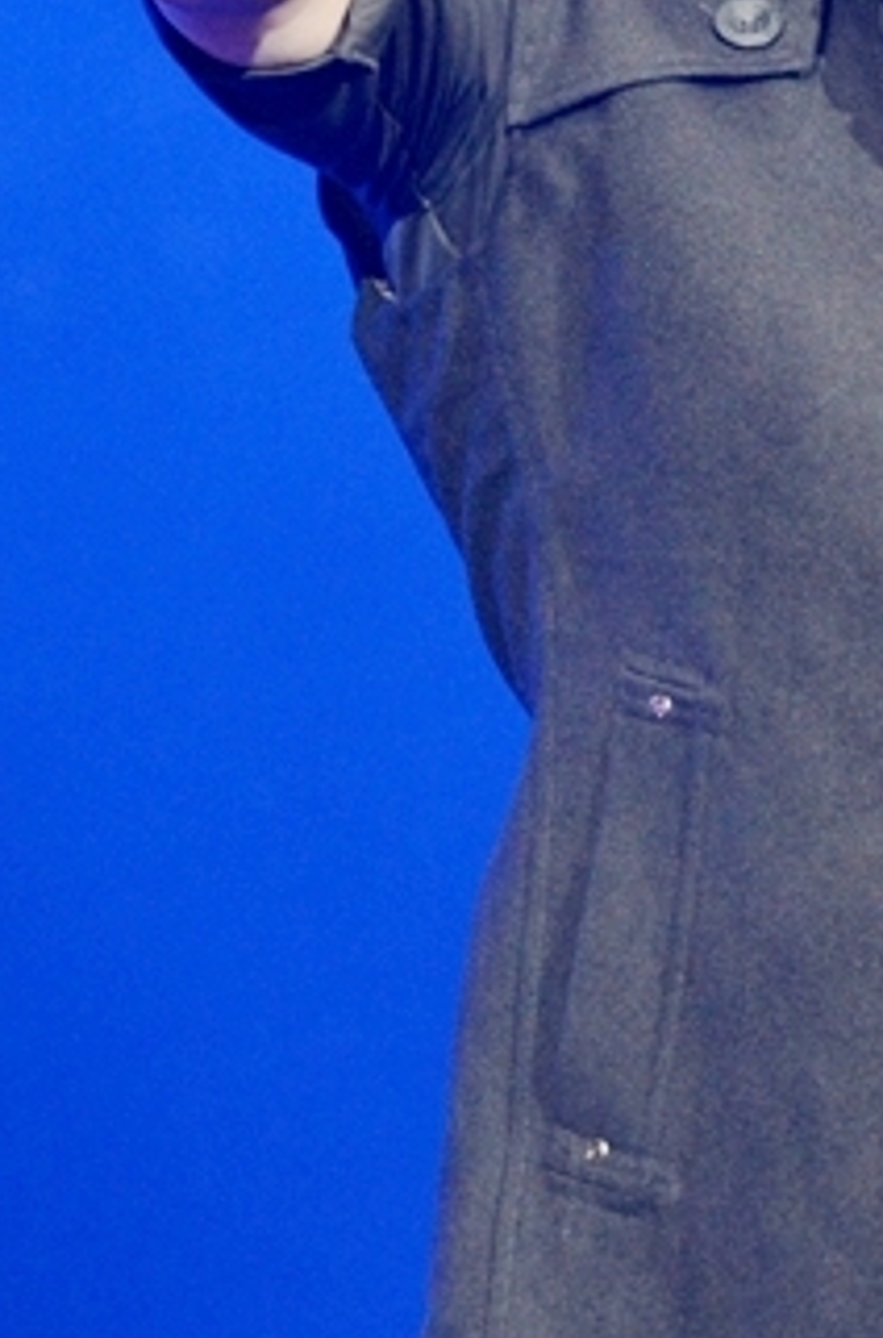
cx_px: 825
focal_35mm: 692
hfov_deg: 2.0
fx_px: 25634
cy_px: 333
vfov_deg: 3.0
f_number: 5.6
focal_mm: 185
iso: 1000
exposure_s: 1/100
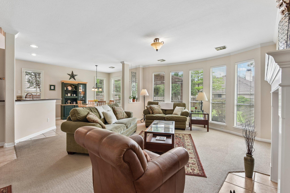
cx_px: 145
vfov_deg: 73.7
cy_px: 96
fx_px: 129
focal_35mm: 16
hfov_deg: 96.7
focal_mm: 16
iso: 125
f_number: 8
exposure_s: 1/15
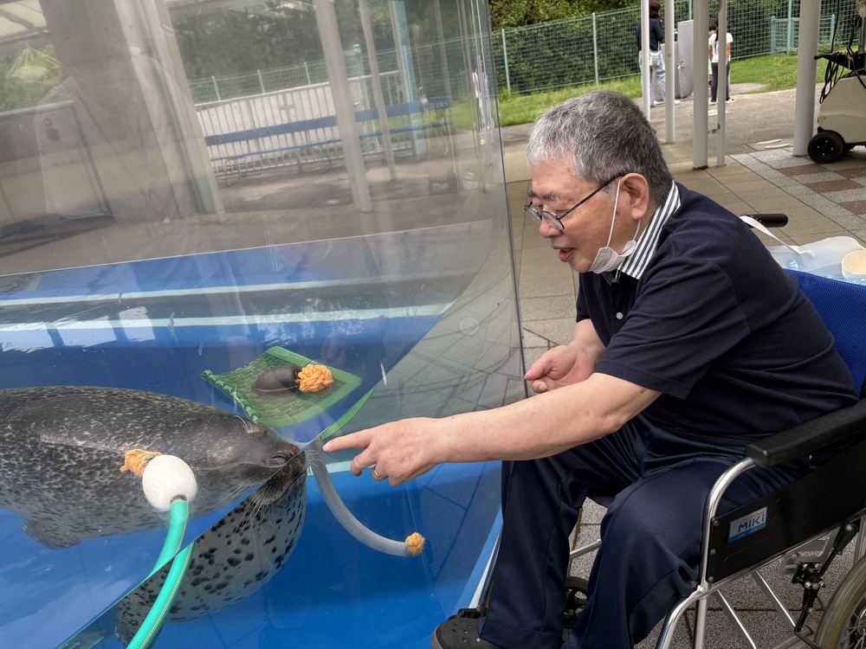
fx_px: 650
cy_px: 324
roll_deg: +10.7
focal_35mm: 26
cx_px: 433
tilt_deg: -22.5
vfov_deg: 53.1
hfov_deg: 67.3
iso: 50
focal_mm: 5.96
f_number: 1.6
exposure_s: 1/641
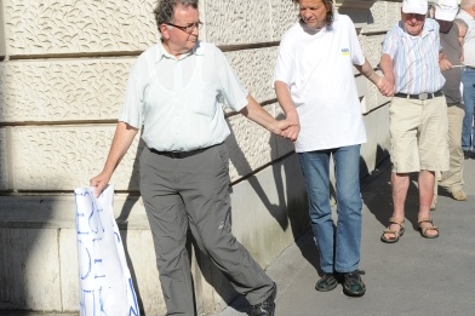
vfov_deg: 19.4
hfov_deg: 28.9
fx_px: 923
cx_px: 250
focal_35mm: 70
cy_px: 108
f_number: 6.7
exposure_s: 1/1000
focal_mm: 45
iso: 400
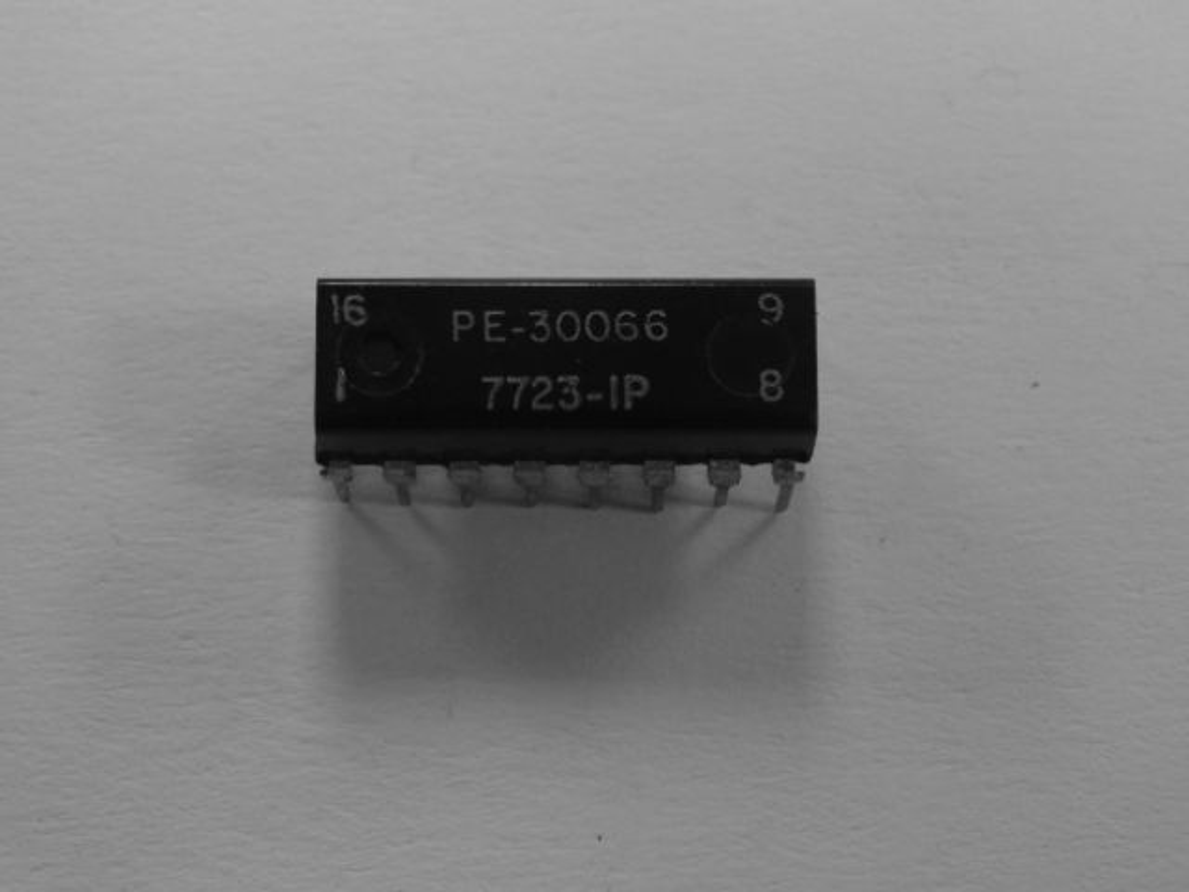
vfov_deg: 15.1
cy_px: 446
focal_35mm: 98
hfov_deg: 20.0
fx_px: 3366
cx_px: 594
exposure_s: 1/30
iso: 250
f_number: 4.6
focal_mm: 17.5
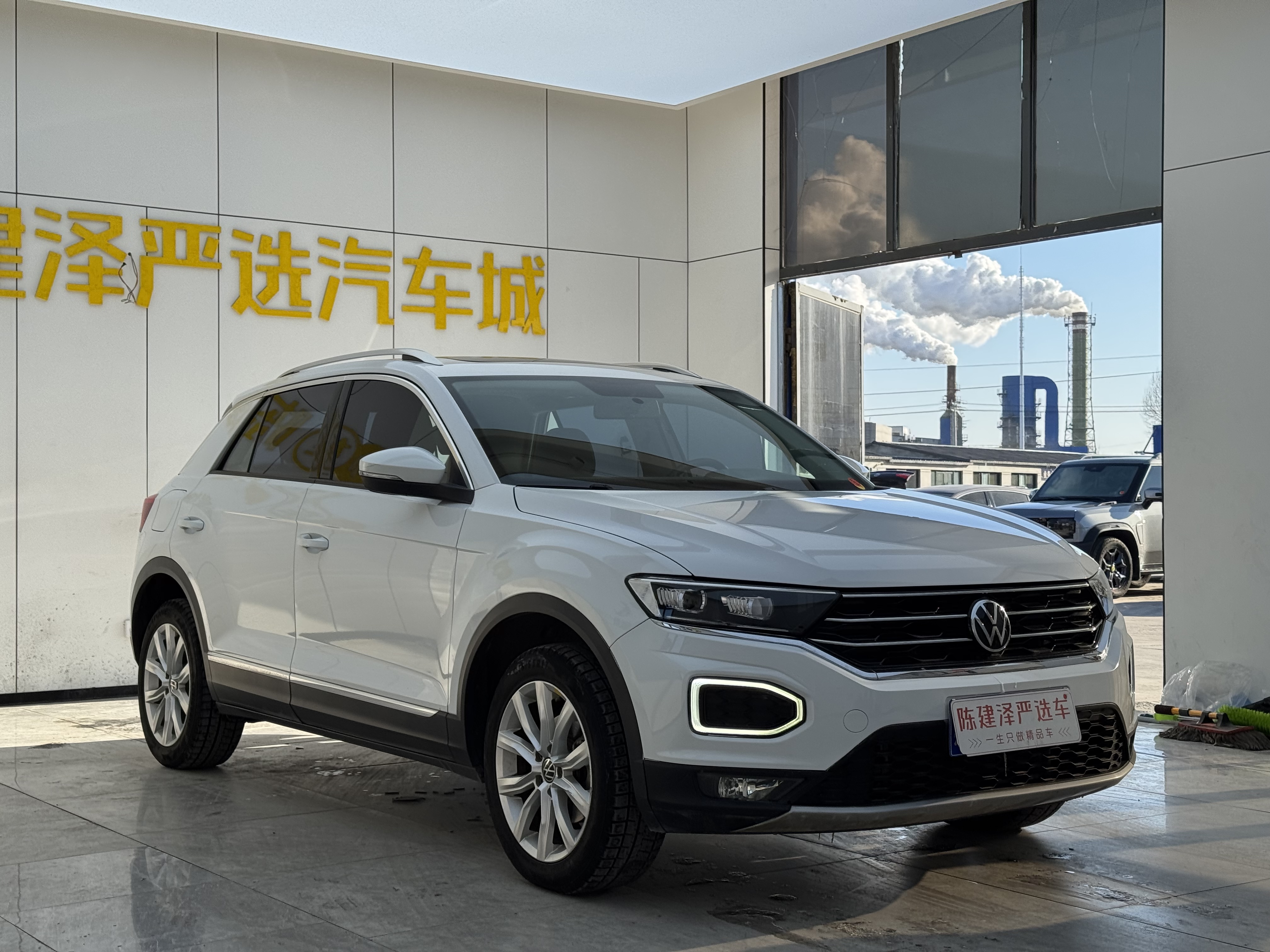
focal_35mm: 48
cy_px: 476
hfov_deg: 39.7
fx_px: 1761
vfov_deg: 30.3
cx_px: 635
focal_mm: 6.76
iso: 64
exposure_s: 1/1923
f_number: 1.78
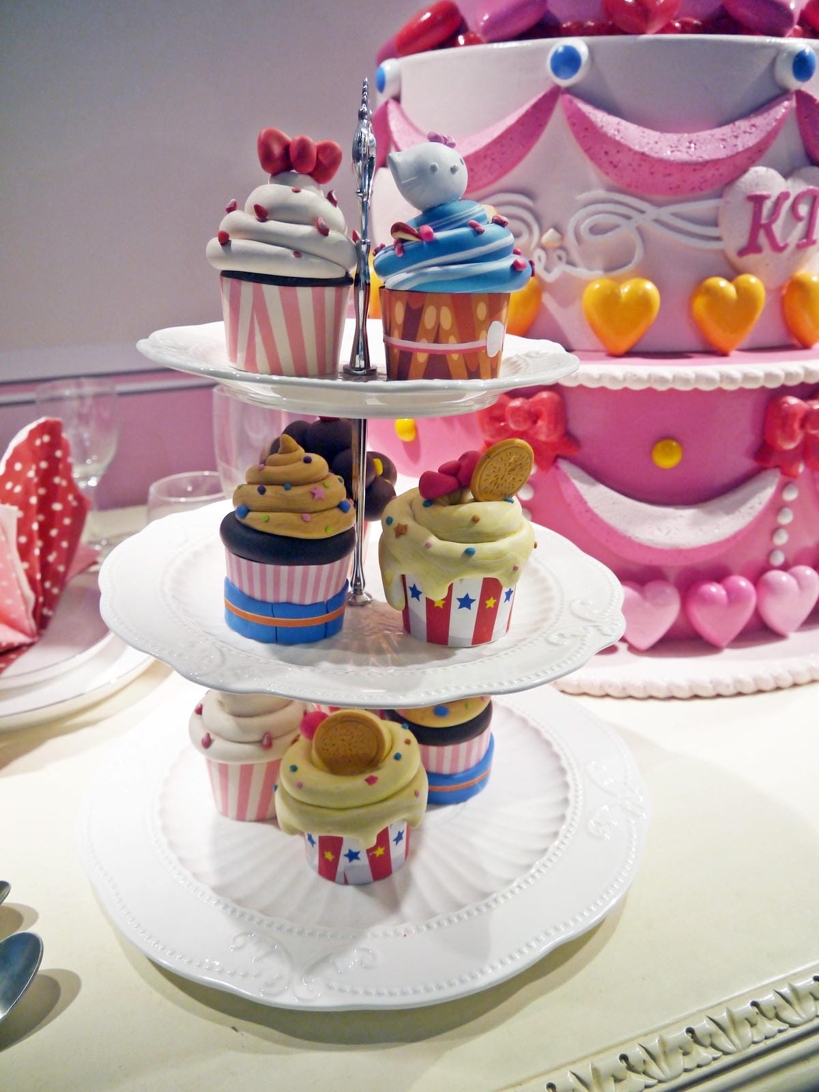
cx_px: 410
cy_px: 546
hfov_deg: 49.7
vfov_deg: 63.4
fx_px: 883
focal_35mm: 28
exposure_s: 1/125
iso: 500
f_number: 3.5
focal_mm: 14
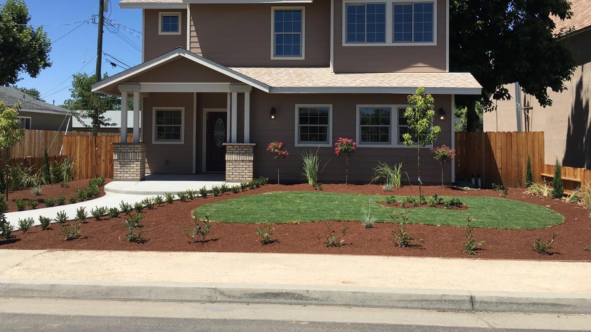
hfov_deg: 59.5
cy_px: 121
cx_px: 285
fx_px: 517
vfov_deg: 35.4
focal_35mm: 33
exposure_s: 1/1832
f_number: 2.2
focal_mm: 4.15
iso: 25
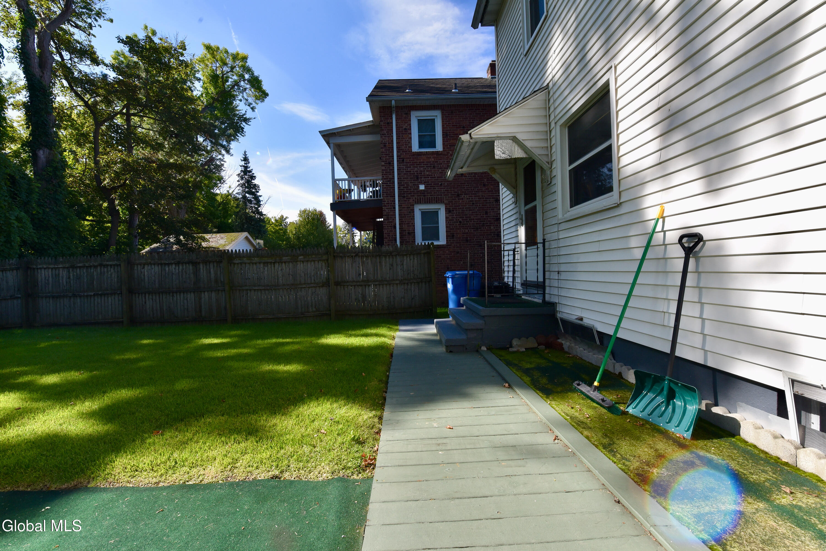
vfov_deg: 81.3
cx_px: 413
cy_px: 276
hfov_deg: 104.2
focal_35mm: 14
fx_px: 321
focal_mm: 14
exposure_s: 1/640
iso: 800
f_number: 13
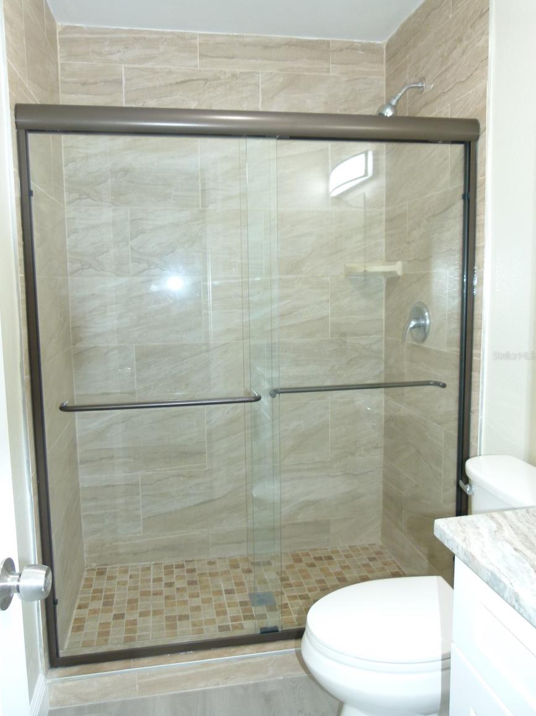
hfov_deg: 53.0
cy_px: 356
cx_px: 258
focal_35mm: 26
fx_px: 537
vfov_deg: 67.3
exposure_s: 1/15
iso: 100
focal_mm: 4.5
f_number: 2.8
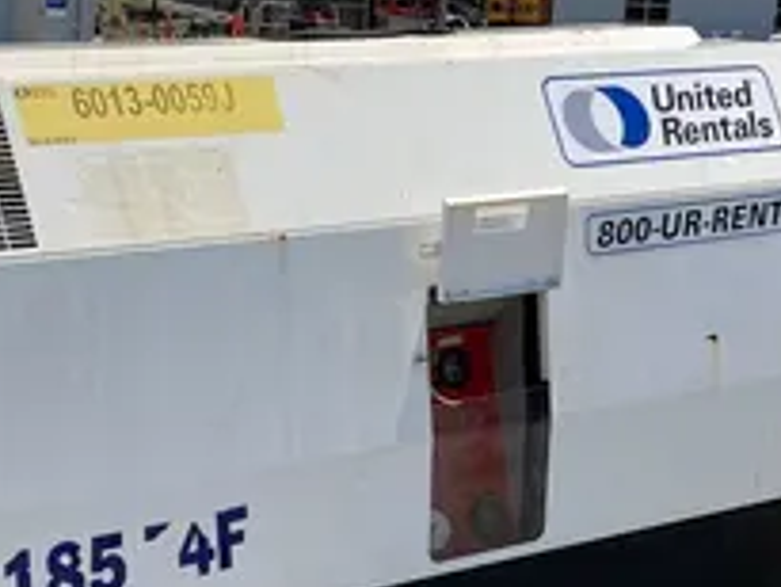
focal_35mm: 75
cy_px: 528
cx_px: 225
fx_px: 1693
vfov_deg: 19.3
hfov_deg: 25.7
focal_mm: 3.99
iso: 25
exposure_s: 1/2825
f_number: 1.8
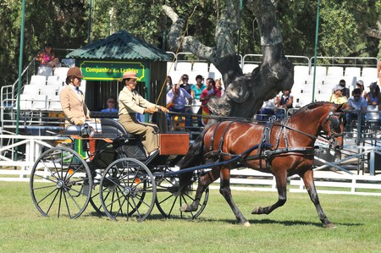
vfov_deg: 6.1
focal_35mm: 225
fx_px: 2379
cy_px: 126
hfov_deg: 9.2
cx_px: 190
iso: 250
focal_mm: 150
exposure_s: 1/800
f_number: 5
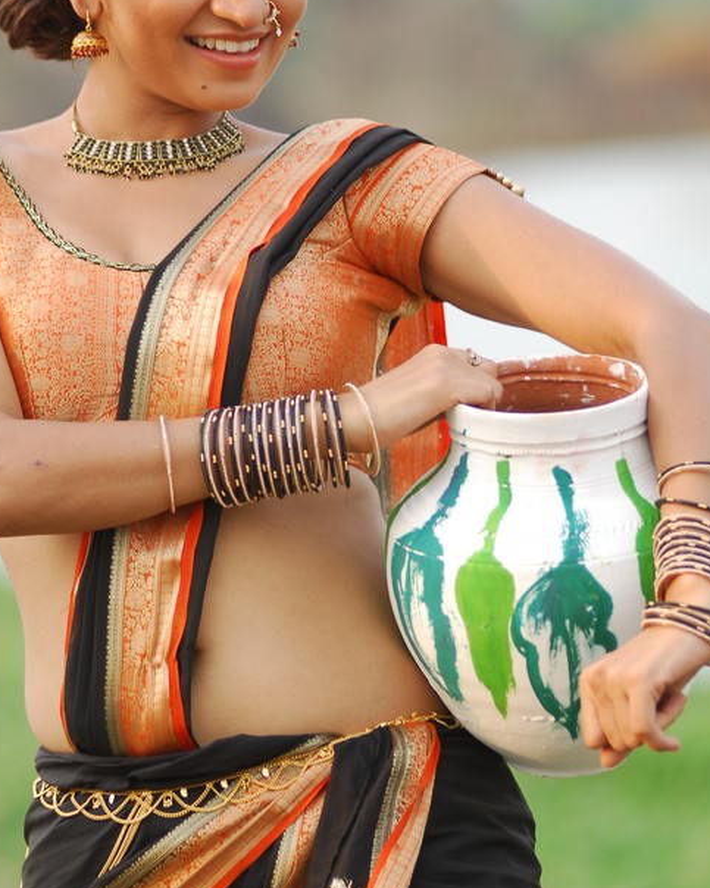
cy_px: 432
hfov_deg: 5.5
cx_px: 305
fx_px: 7356
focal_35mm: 280
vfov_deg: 6.9
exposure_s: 1/200
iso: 200
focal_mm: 120
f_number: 2.8
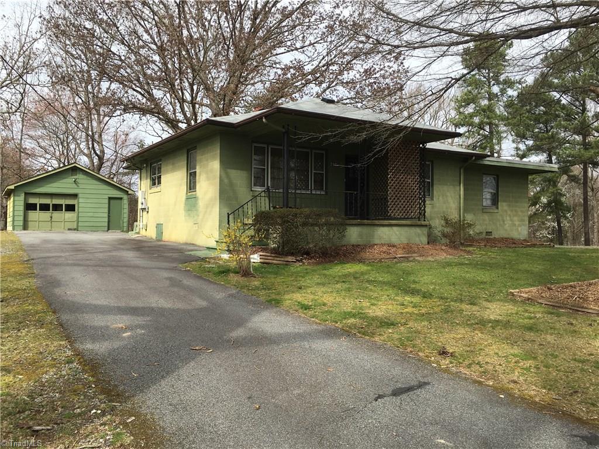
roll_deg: -0.1
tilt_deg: +0.6
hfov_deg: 61.7
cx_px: 300
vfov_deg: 48.2
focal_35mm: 29
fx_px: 502
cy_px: 224
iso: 25
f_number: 2.2
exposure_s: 1/836
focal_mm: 4.15
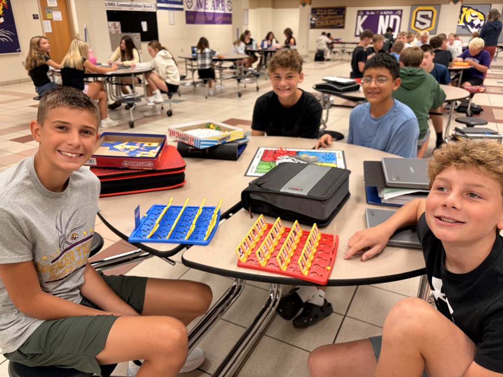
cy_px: 188
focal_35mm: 26
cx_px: 252
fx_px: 378
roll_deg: +0.0
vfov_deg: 53.1
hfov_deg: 67.3
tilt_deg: -23.7
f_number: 1.6
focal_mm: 5.96
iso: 100
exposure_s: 1/60
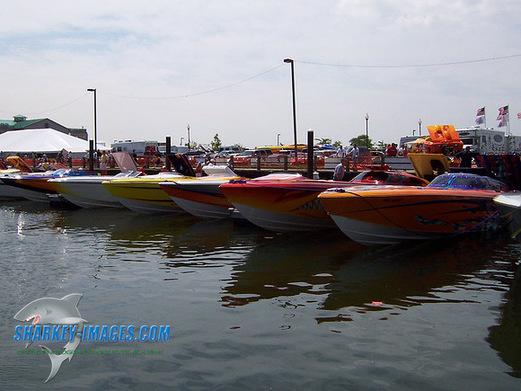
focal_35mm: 36
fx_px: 542
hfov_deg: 51.4
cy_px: 196
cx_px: 260
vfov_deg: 39.7
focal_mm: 5.6
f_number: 5.6
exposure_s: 1/1000
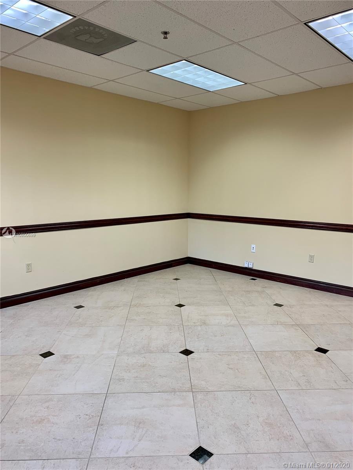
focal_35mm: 26
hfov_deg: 53.1
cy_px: 235
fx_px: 354
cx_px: 176
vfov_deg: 67.3
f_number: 1.8
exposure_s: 1/64
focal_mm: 4.25
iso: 32
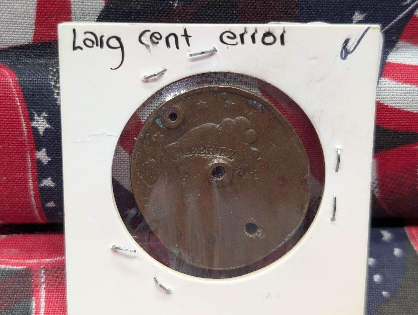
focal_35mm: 49
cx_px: 209
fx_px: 593
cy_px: 158
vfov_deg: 29.7
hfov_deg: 38.9
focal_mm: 6.9
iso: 53
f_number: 1.68
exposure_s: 1/48.3
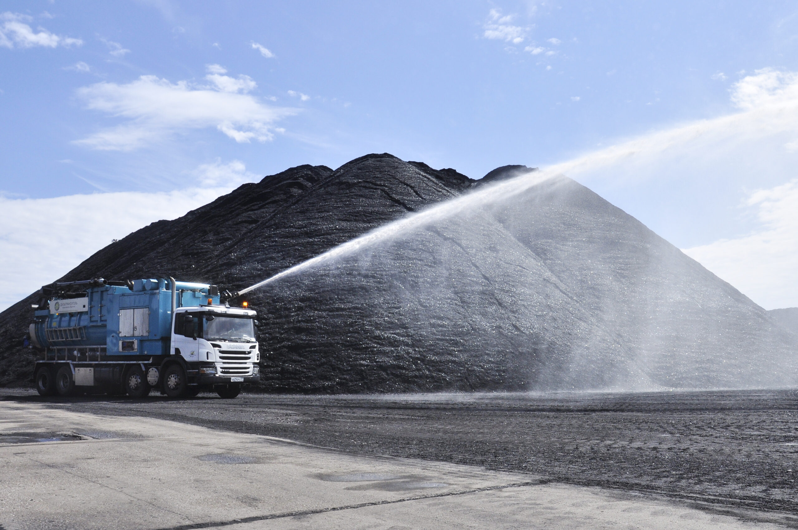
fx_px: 598
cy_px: 265
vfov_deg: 47.8
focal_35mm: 27
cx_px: 399
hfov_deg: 67.4
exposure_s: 1/1250
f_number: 8
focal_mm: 18
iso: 250
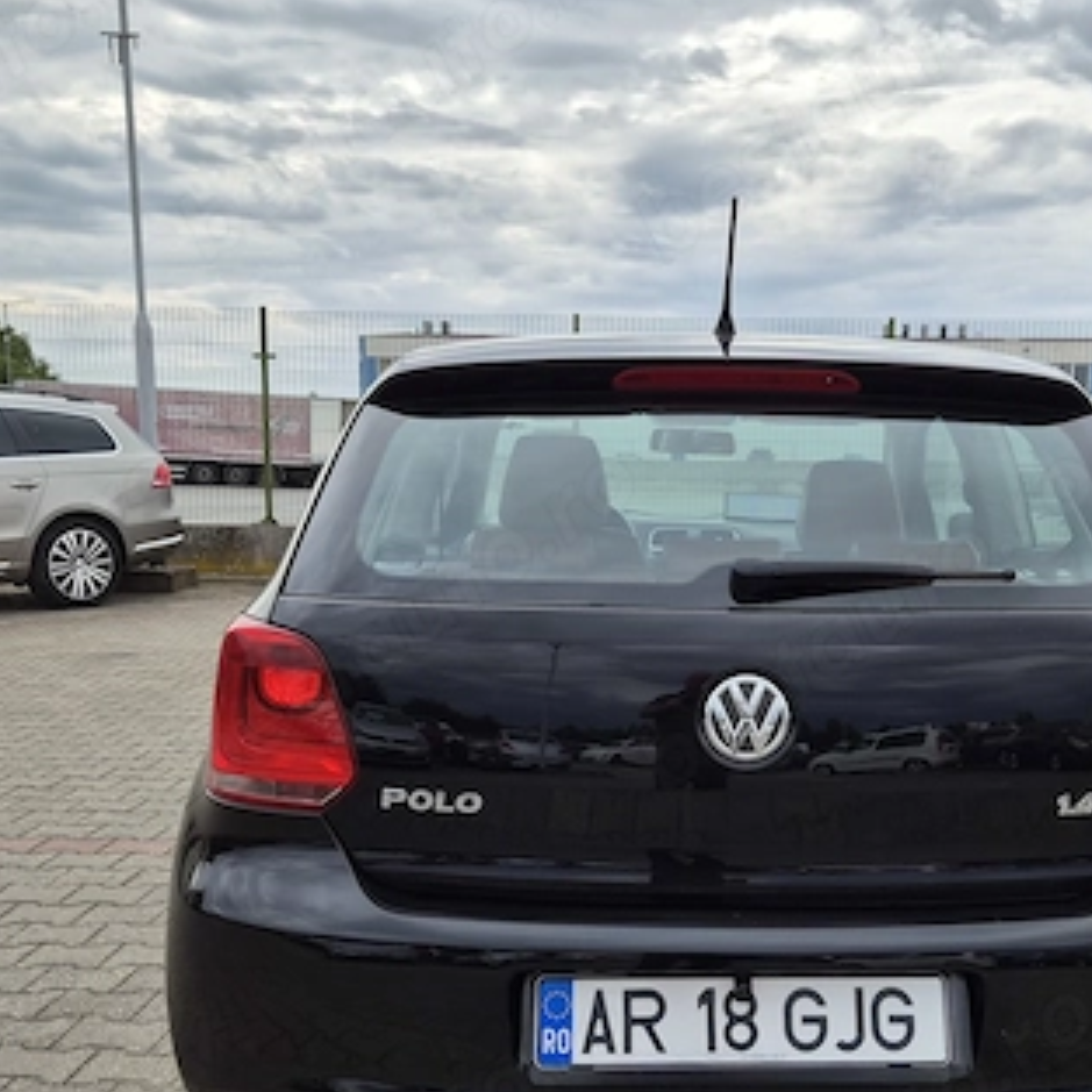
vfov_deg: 42.6
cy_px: 666
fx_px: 1392
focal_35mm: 39
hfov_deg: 42.5
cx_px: 680
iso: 50
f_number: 1.8
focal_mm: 5.4
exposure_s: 1/1372
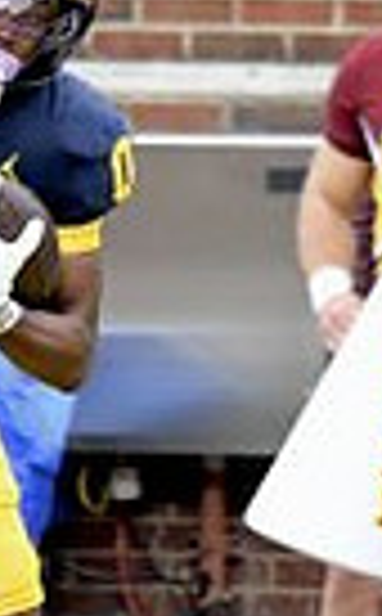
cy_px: 198
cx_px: -162
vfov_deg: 1.4
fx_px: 24967
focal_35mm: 1491
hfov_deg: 0.9
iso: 1600
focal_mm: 230
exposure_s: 1/1000
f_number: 5.3
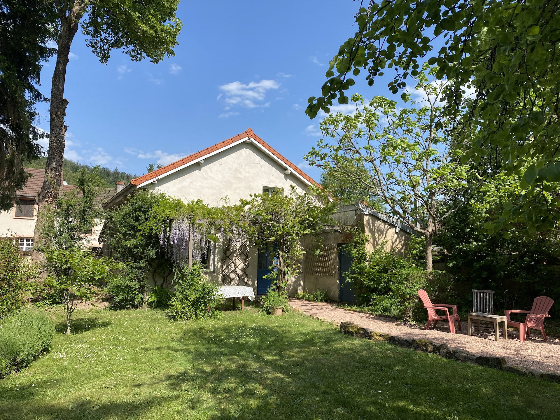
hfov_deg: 67.3
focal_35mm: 26
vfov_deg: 53.1
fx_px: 421
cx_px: 280
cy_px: 210
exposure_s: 1/1898
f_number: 1.8
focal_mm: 4.25
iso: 32
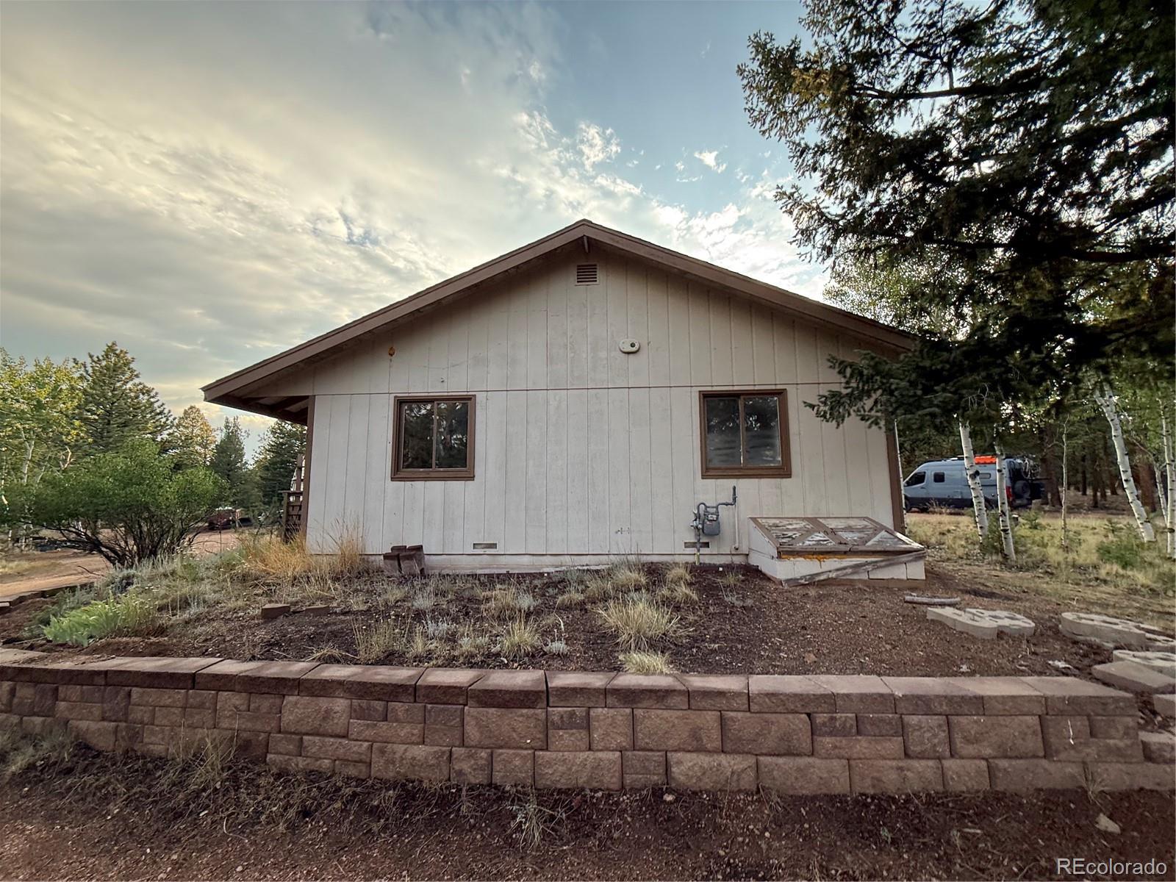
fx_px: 476
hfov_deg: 102.1
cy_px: 441
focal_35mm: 14
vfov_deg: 85.7
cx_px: 588
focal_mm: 2.22
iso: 64
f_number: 2.2
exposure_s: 1/157
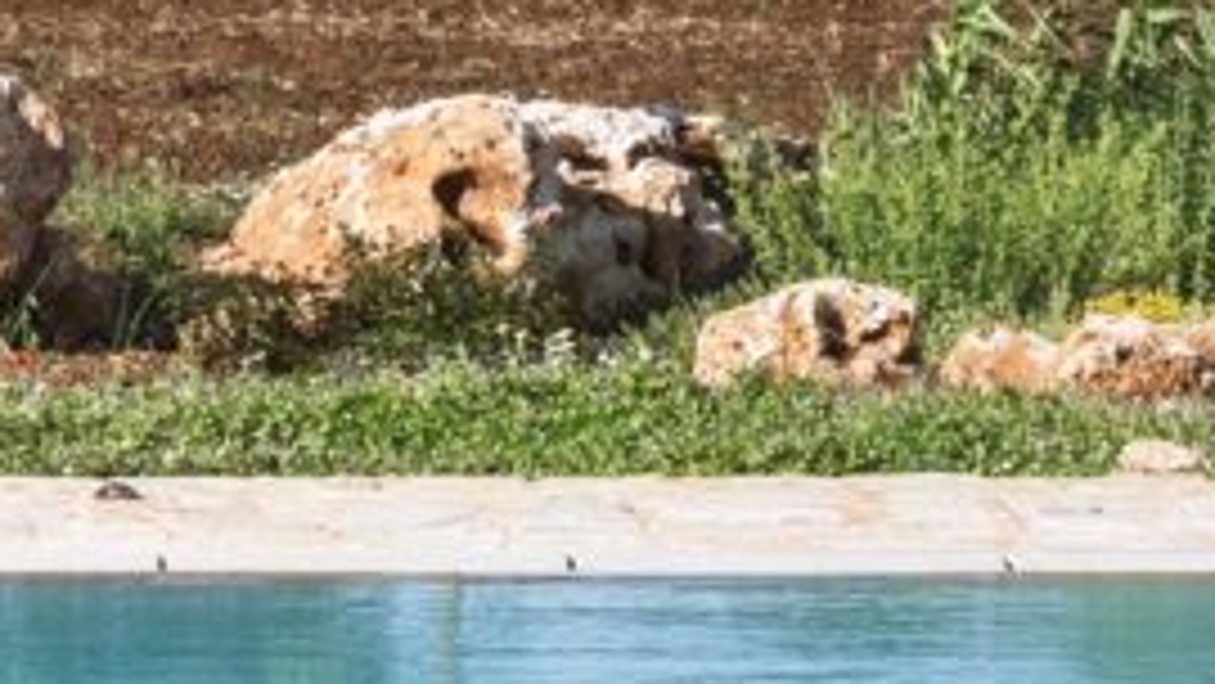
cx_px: 58
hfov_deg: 4.4
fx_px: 15725
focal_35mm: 488
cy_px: -27
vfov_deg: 2.5
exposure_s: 1/500
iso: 500
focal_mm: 82
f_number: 16
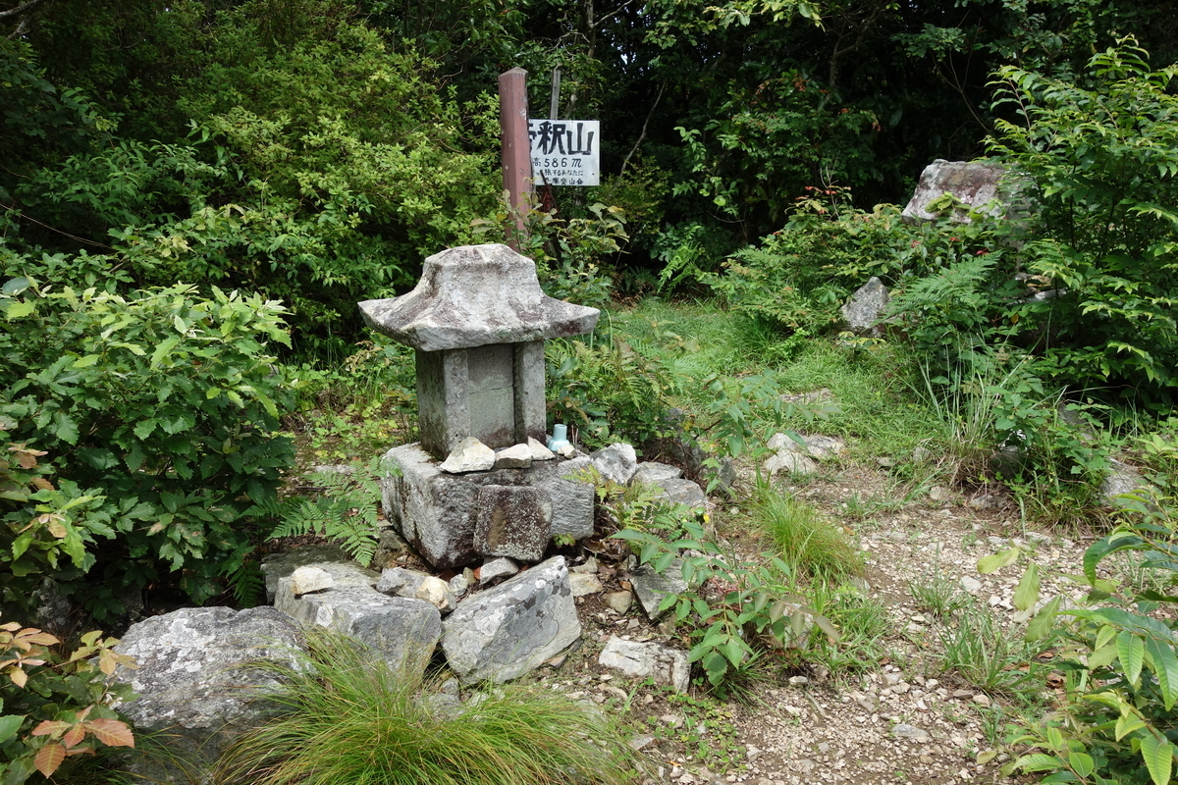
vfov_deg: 46.4
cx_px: 589
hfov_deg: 65.5
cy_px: 392
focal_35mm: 28
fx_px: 916
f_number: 5.6
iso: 125
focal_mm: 10.4
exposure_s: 1/250
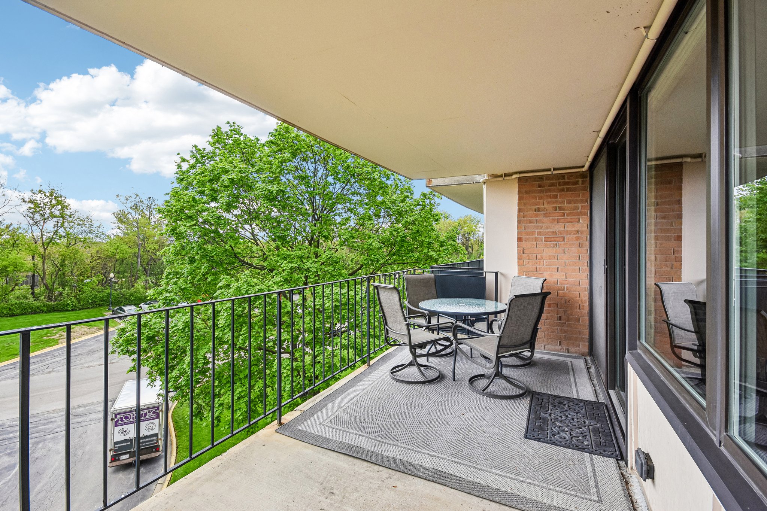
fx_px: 320
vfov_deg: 77.3
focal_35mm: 15
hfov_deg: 100.4
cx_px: 384
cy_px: 256
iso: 400
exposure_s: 1/200
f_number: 8
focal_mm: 10
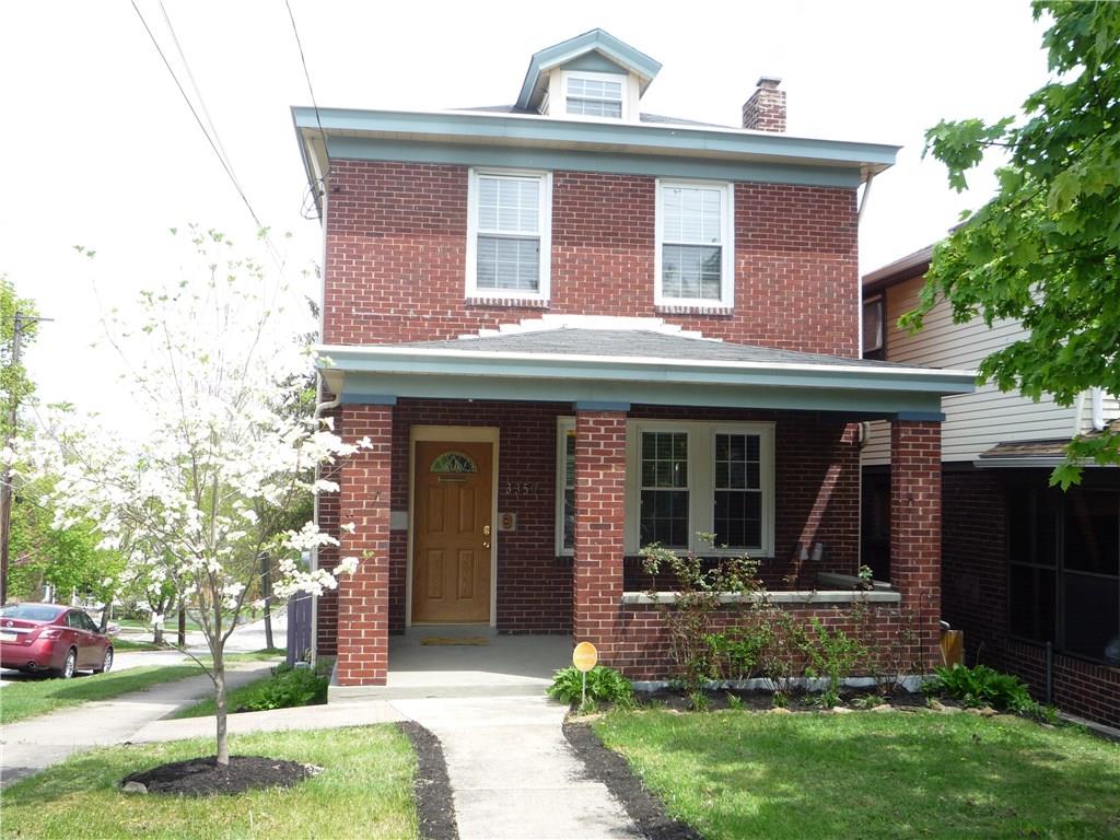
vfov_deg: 42.9
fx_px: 1068
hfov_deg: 55.4
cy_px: 420
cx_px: 560
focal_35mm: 33
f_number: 4
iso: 100
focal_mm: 5.8
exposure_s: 1/250
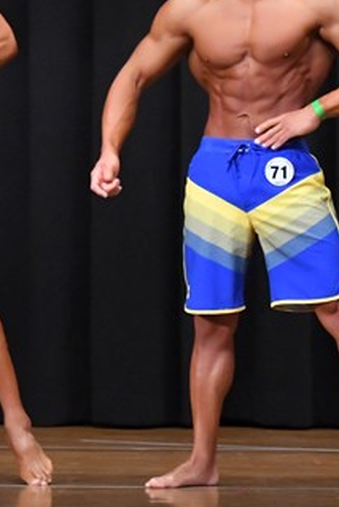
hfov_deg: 2.8
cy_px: 224
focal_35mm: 490
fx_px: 6913
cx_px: 332
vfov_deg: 4.2
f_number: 5.6
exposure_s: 1/400
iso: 8000
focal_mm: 135
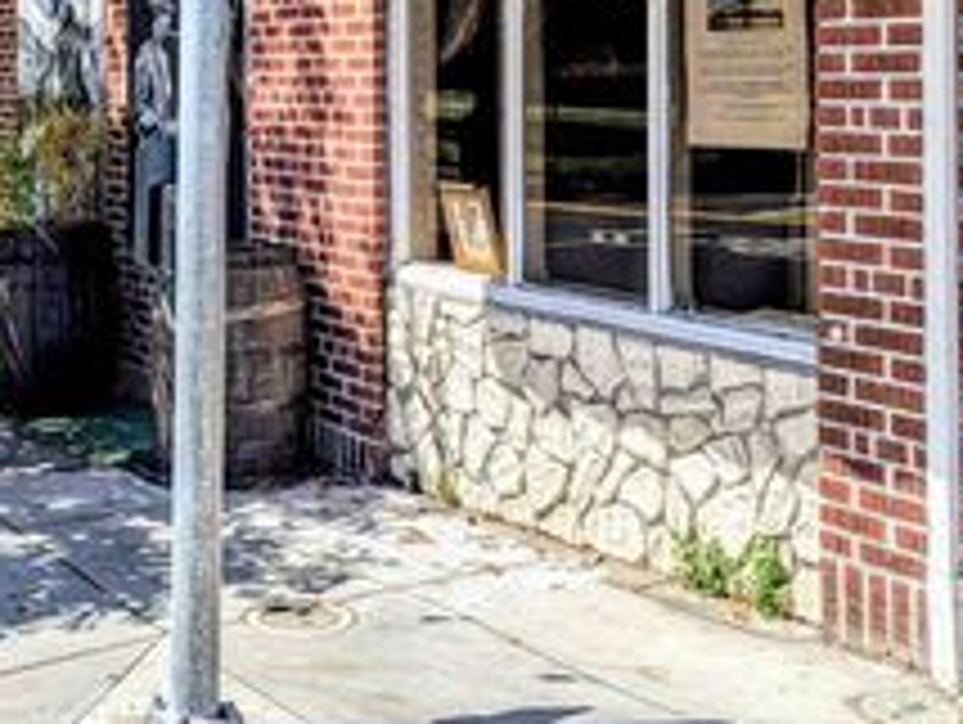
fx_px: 1560
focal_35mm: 56
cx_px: 212
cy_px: 72
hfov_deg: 33.4
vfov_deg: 25.3
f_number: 1.85
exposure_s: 1/2096
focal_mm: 6.81
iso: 47
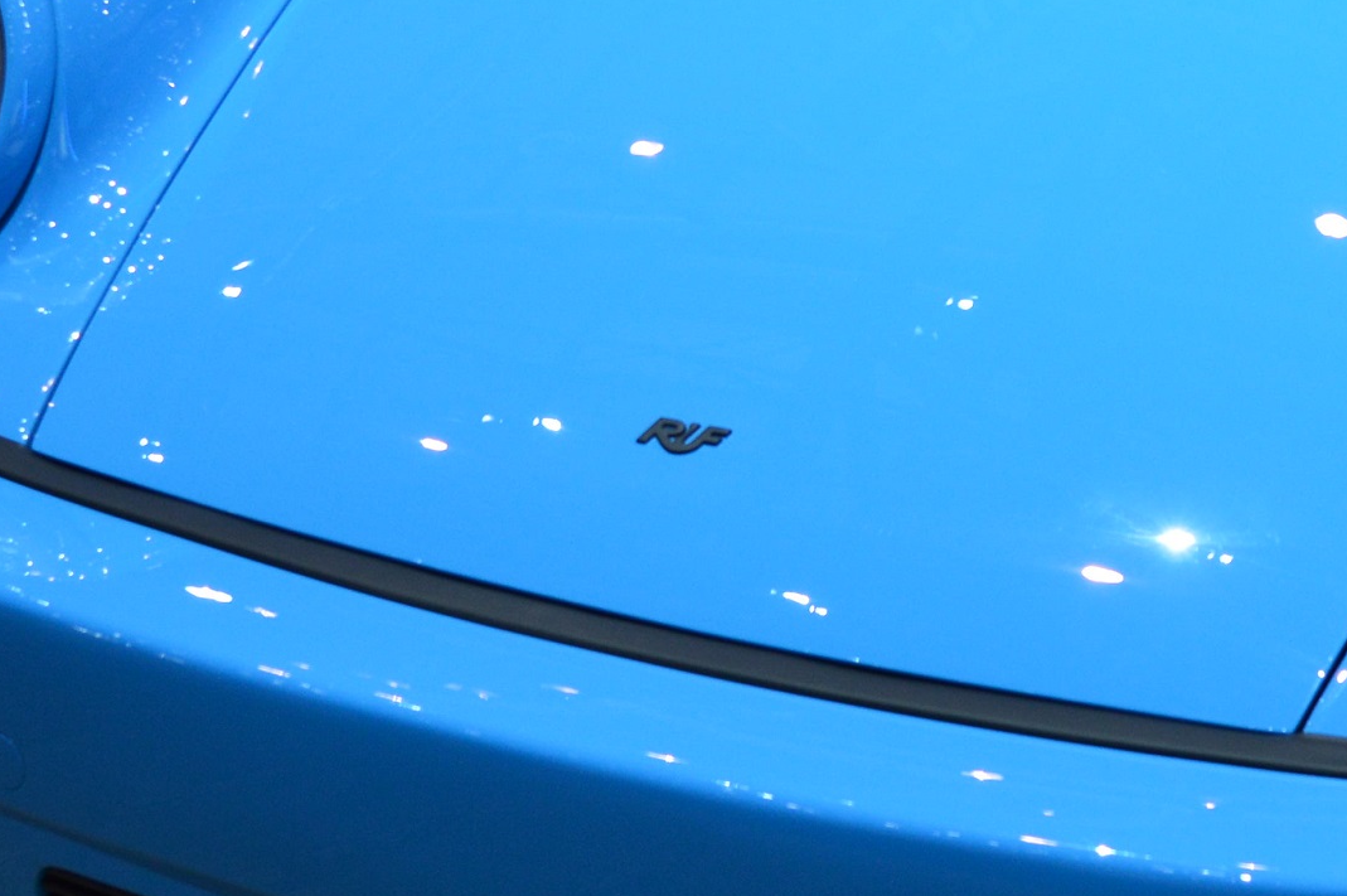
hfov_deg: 18.8
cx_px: 1081
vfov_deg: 12.5
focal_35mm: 108
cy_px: 60
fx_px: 4038
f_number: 5
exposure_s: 1/100
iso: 400
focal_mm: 22
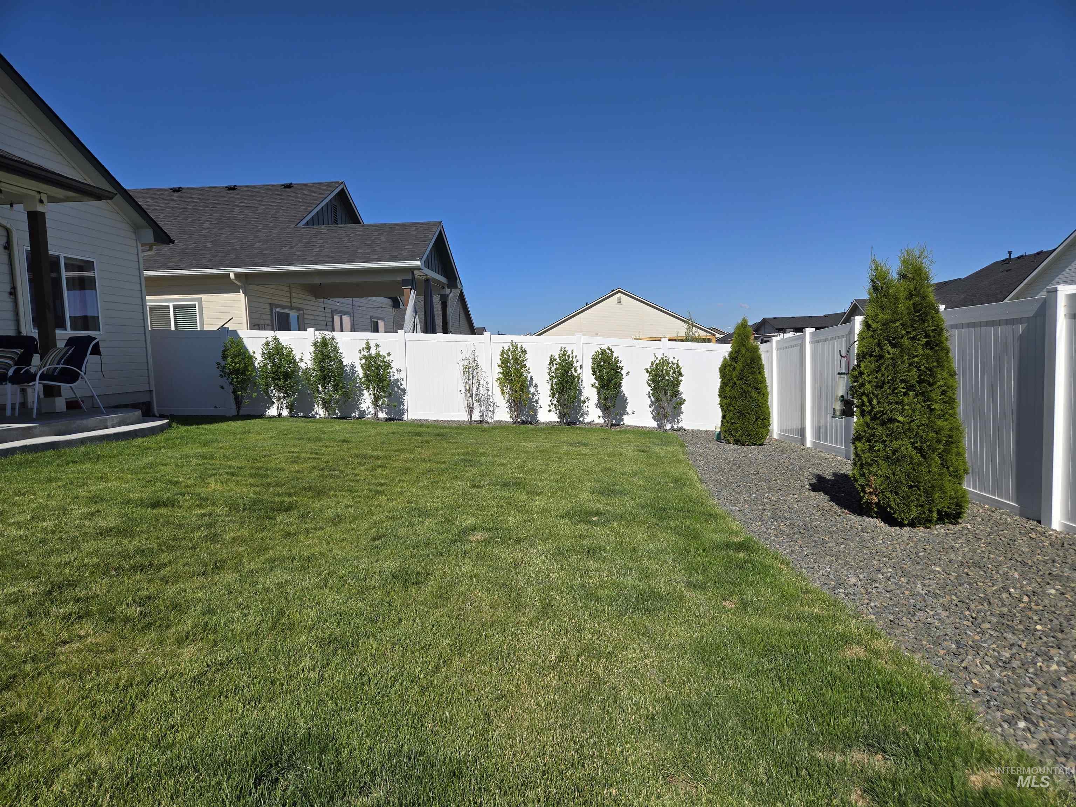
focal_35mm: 23
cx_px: 538
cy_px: 404
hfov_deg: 73.9
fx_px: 715
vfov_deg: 58.9
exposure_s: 1/3559
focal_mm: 5.4
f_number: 1.8
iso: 25
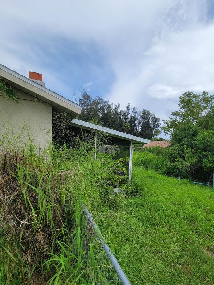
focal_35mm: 16
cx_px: 114
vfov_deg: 93.7
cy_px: 166
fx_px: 132
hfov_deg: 78.0
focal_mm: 2.2
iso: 50
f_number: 2.2
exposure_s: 1/1819
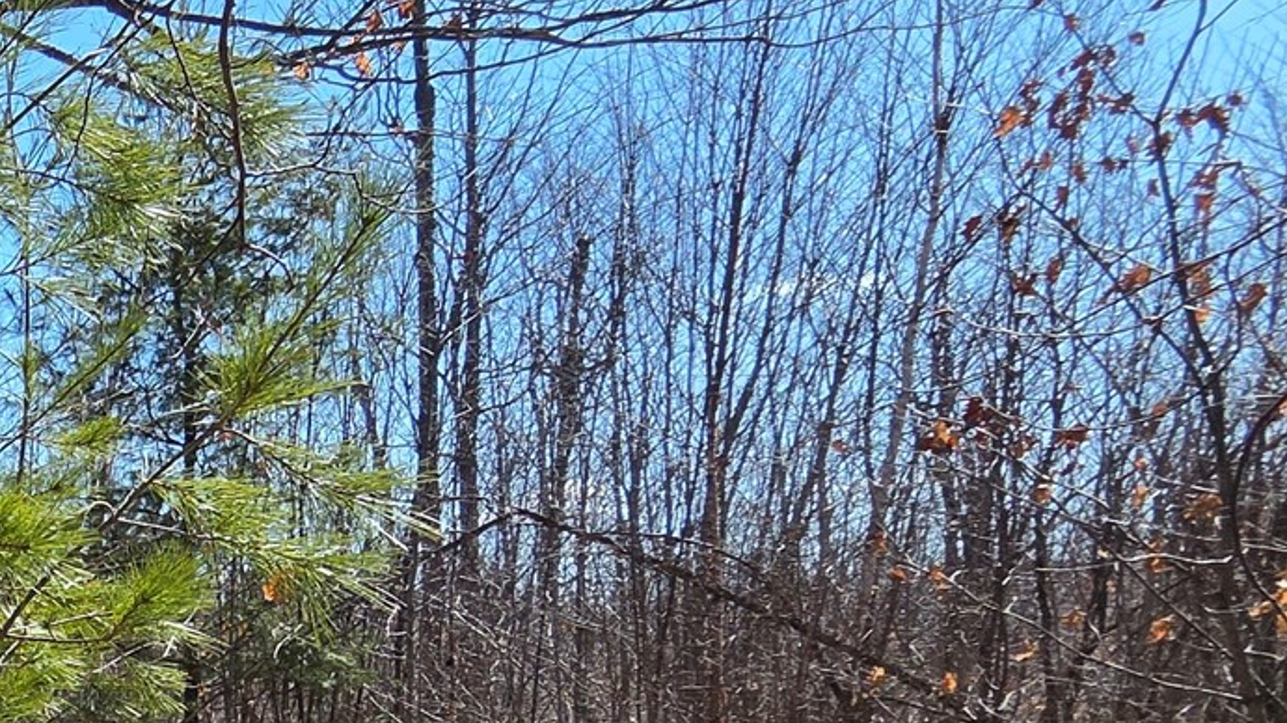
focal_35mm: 42
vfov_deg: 26.2
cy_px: 786
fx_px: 1433
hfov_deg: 29.8
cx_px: -613
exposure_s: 1/2430
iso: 100
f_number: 2.2
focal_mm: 2.2
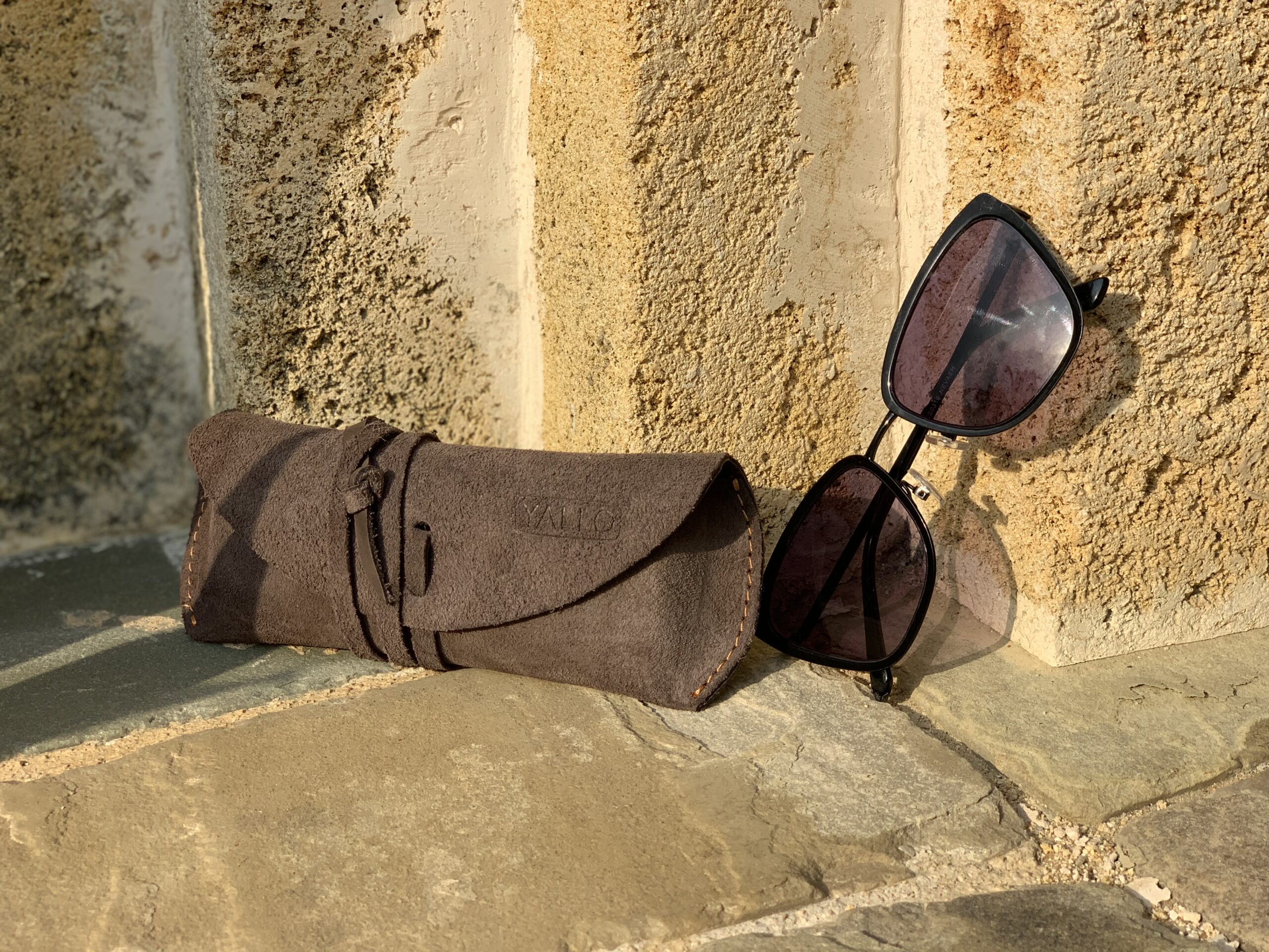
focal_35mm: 52
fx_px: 1906
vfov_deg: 28.0
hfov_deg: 36.8
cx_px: 634
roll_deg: +0.0
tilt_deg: -19.7
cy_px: 476
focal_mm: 6
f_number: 2.4
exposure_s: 1/773
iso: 16
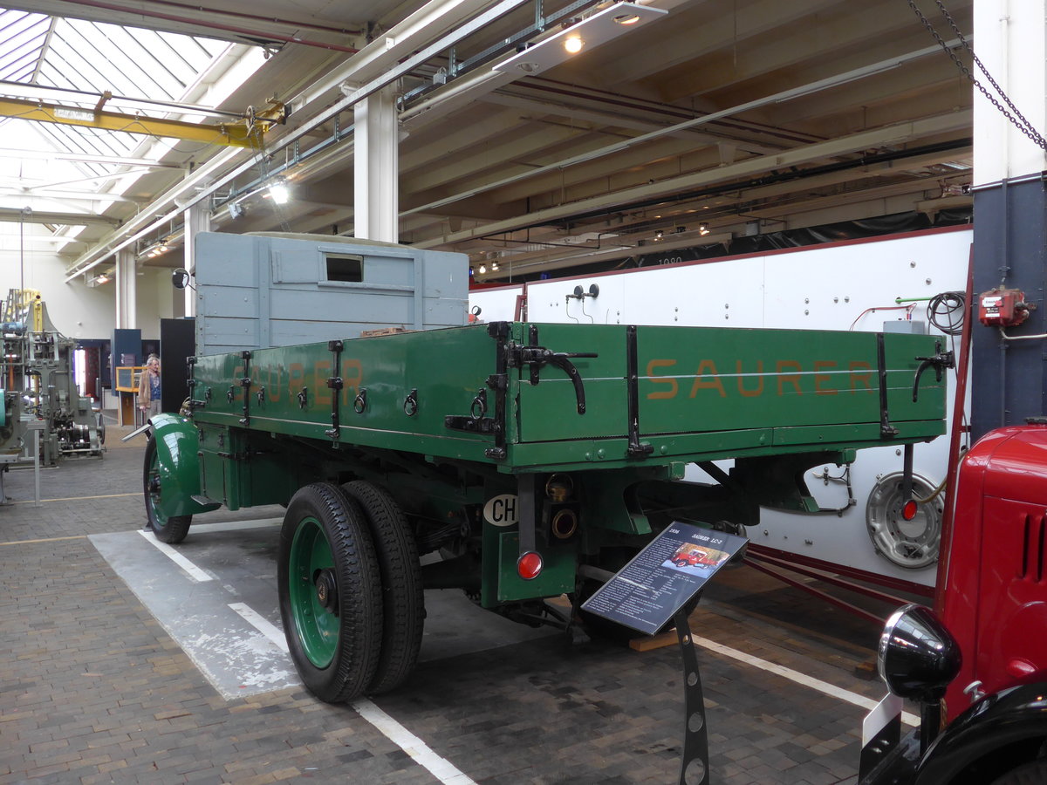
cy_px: 392
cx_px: 524
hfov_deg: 61.7
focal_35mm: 29
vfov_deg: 48.2
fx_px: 877
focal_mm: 6
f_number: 2
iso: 125
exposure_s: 1/60
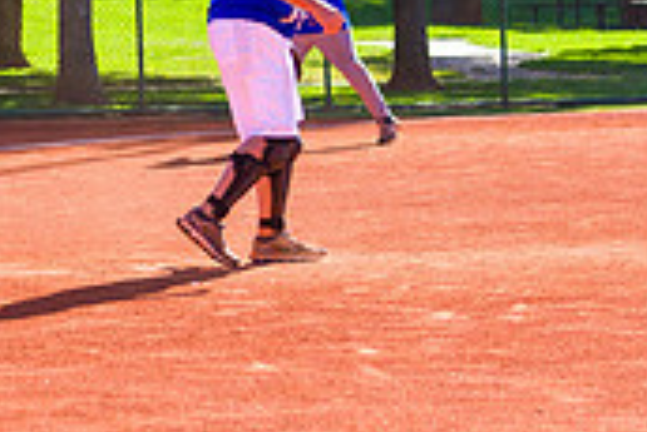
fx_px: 5936
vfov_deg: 4.2
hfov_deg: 6.2
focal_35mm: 330
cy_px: 175
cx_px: -297
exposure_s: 1/2500
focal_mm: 98
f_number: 4.8
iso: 400
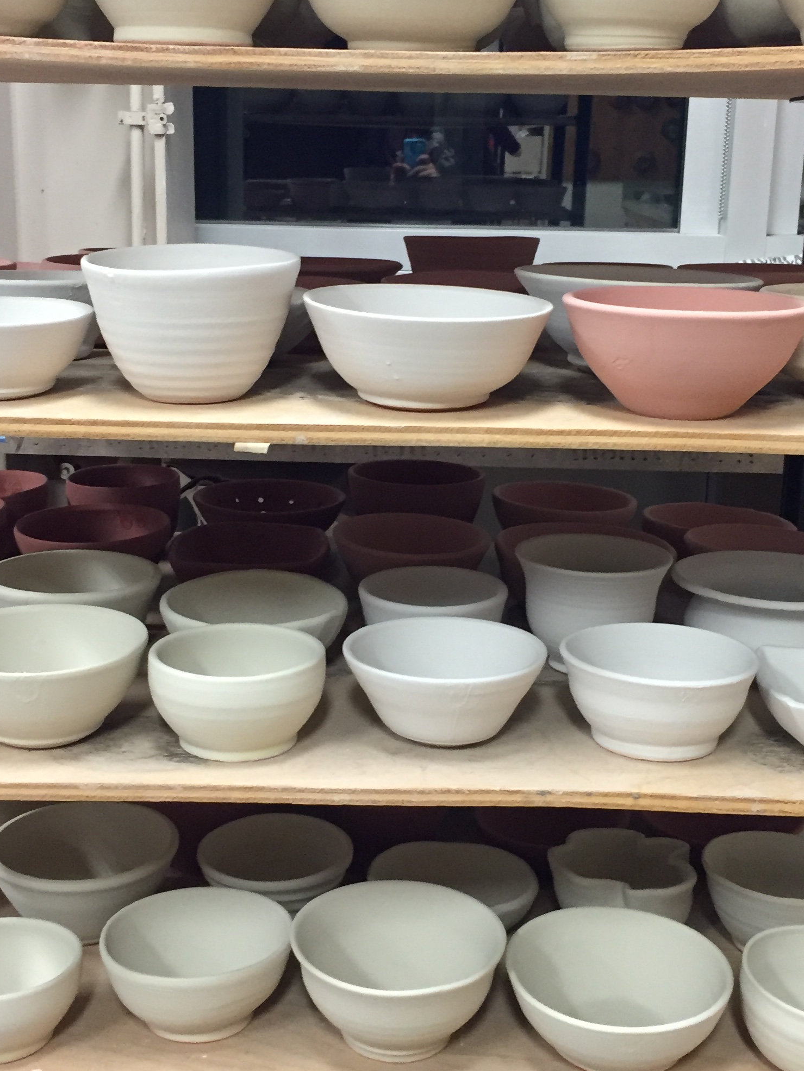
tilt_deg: -13.3
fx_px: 1486
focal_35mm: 48
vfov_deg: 39.6
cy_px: 509
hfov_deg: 30.3
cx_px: 391
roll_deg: -1.1
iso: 160
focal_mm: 4.15
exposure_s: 1/30
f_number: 2.2
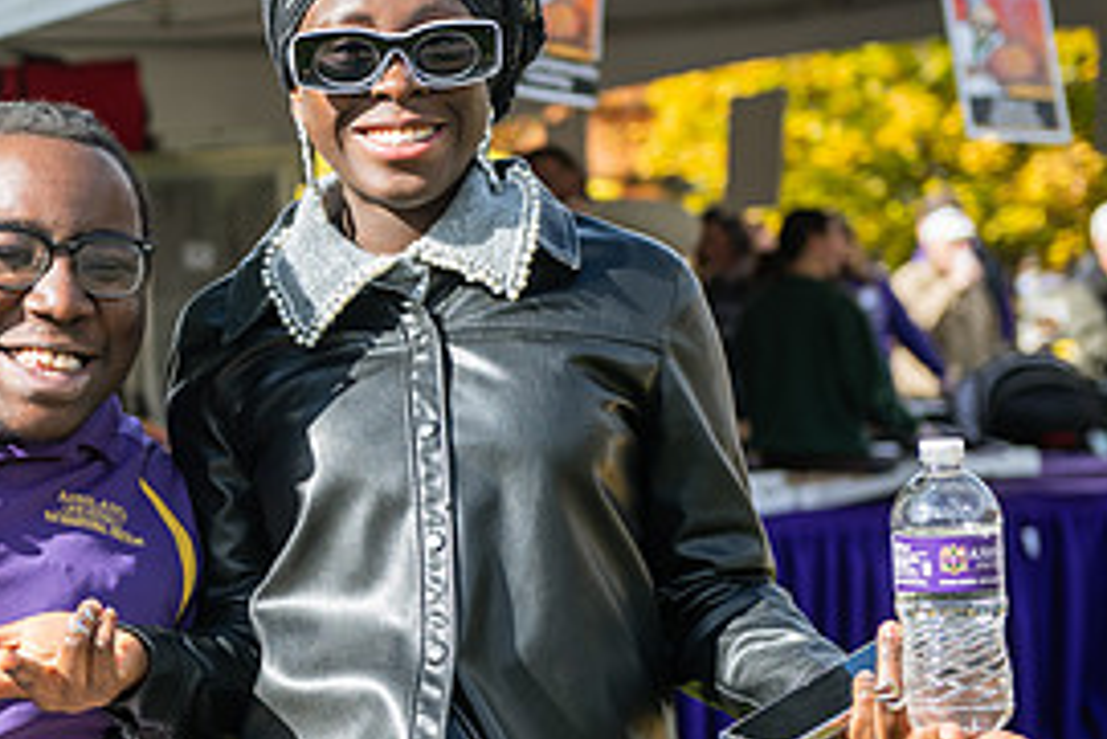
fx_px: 3692
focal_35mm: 120
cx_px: 69
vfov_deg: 11.4
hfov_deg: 16.8
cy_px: 353
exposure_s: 1/500
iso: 125
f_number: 3.5
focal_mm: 56
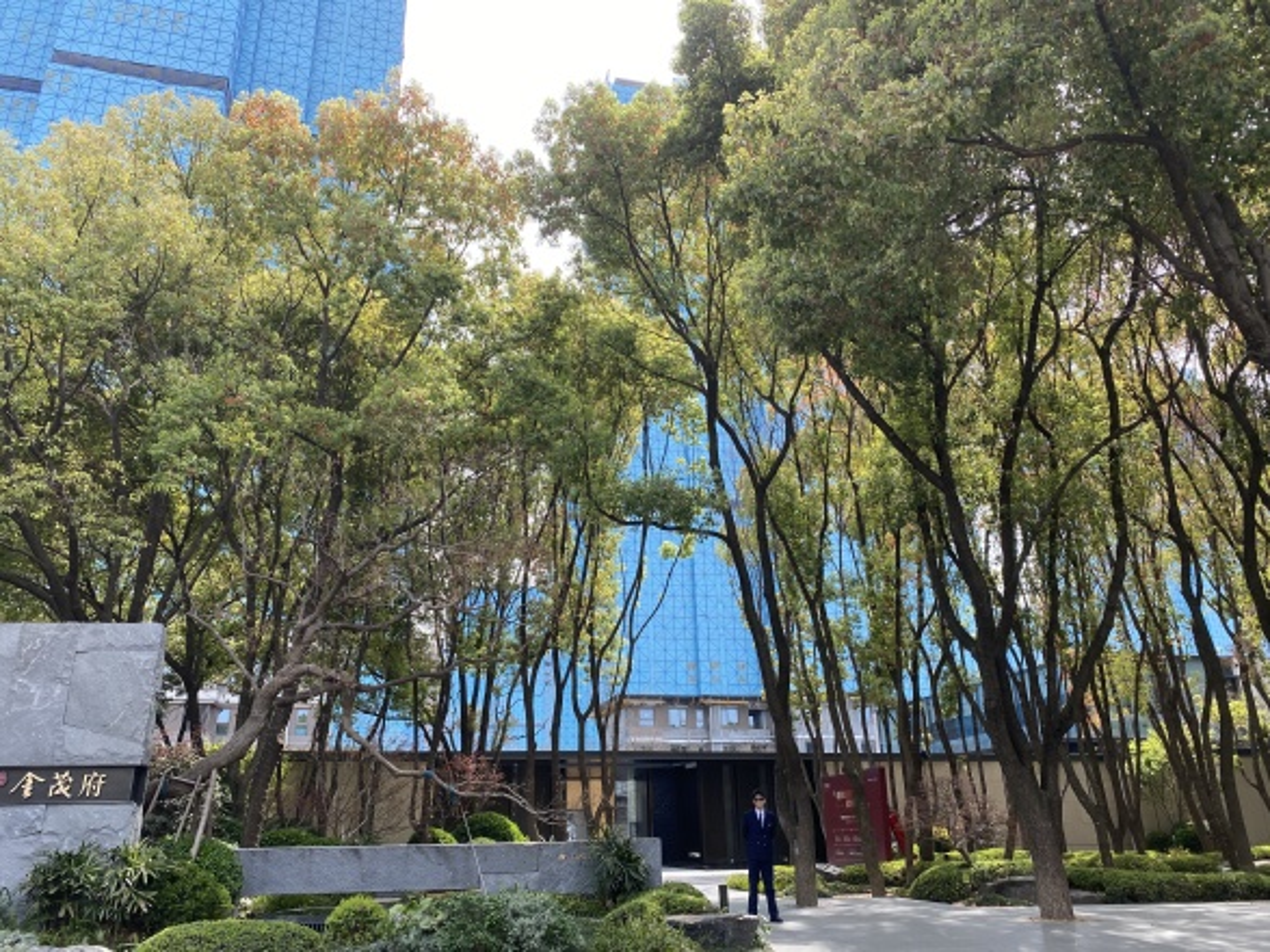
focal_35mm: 26
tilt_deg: +20.6
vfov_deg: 53.0
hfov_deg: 67.3
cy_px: 476
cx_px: 635
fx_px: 954
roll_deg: +0.8
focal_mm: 4.25
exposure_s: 1/539
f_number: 1.8
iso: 32
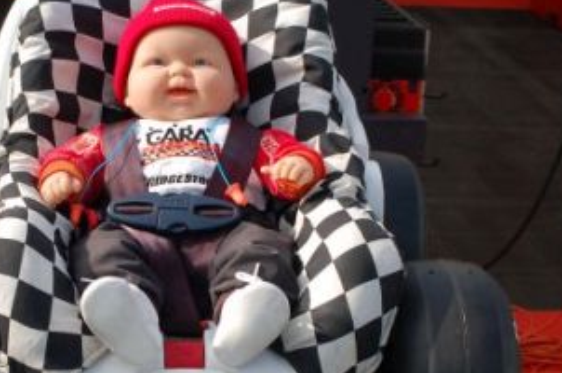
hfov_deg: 23.3
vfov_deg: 15.6
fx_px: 1353
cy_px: 240
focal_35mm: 87
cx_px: 177
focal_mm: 35
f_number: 9
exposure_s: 1/320
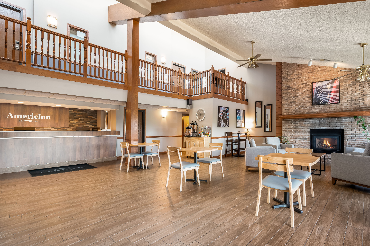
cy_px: 123
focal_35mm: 17
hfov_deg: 93.3
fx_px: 175
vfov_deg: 70.4
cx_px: 185
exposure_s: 1/3
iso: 400
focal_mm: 17
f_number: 8
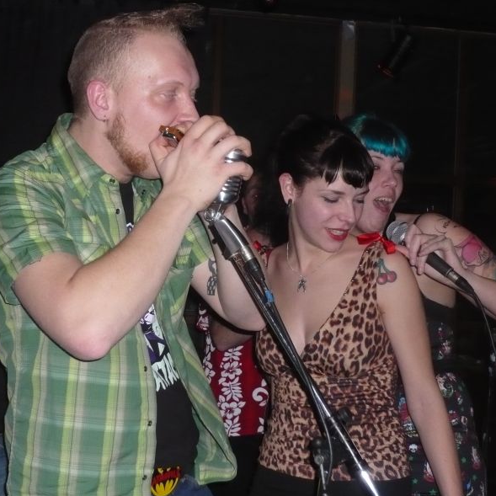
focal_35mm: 54
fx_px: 875
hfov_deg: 31.6
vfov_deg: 31.6
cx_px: 232
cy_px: 252
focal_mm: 7.4
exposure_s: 1/30
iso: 250
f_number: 3.5
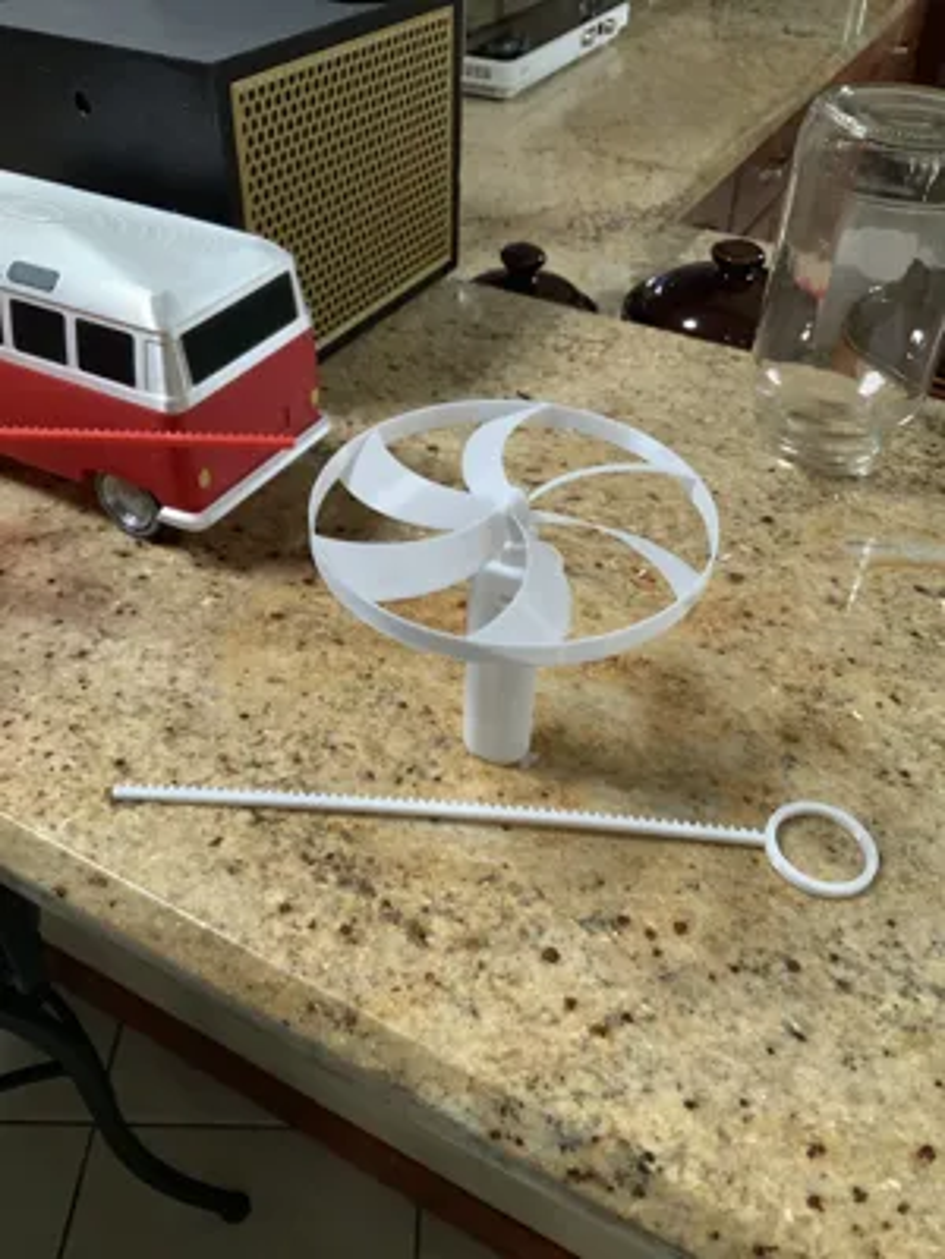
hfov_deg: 48.2
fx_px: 1056
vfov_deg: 61.7
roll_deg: -1.0
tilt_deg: -42.4
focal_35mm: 29
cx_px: 472
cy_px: 630
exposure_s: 1/40
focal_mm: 3
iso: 200
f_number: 1.8
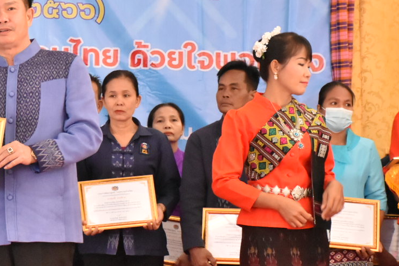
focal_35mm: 171
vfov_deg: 8.0
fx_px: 1895
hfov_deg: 11.8
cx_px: -31
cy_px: 204
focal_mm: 52
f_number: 6.3
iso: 4000
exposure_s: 1/160
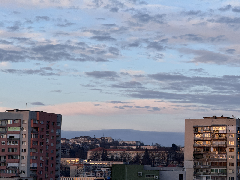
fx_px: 832
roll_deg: -1.3
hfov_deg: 16.4
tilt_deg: +5.7
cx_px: 120
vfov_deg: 12.3
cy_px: 90
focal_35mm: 120
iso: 50
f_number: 2.8
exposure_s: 1/227
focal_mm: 15.66
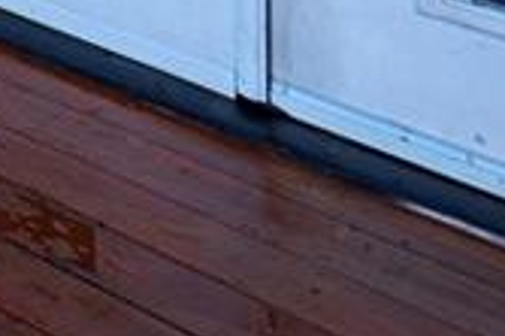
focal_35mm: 86
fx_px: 1205
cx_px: -865
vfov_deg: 11.1
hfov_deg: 13.0
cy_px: -634
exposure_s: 1/25
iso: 125
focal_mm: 14
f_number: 11
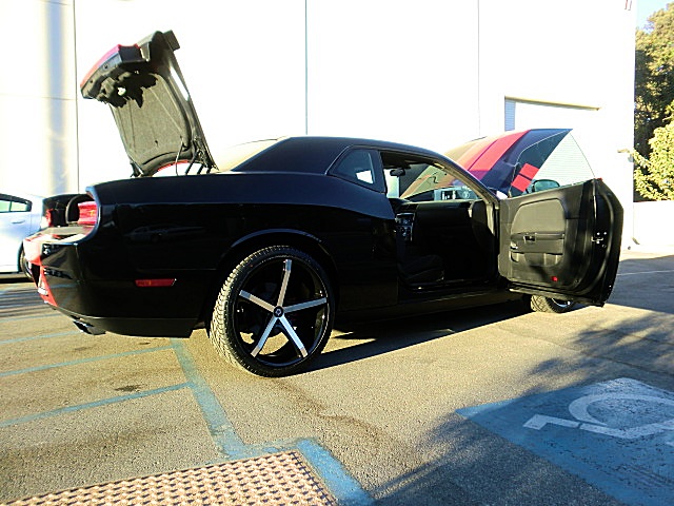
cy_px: 253
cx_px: 337
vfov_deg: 53.1
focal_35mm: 26
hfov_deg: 67.3
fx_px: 506
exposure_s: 1/160
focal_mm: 4.65
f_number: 2.6
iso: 64
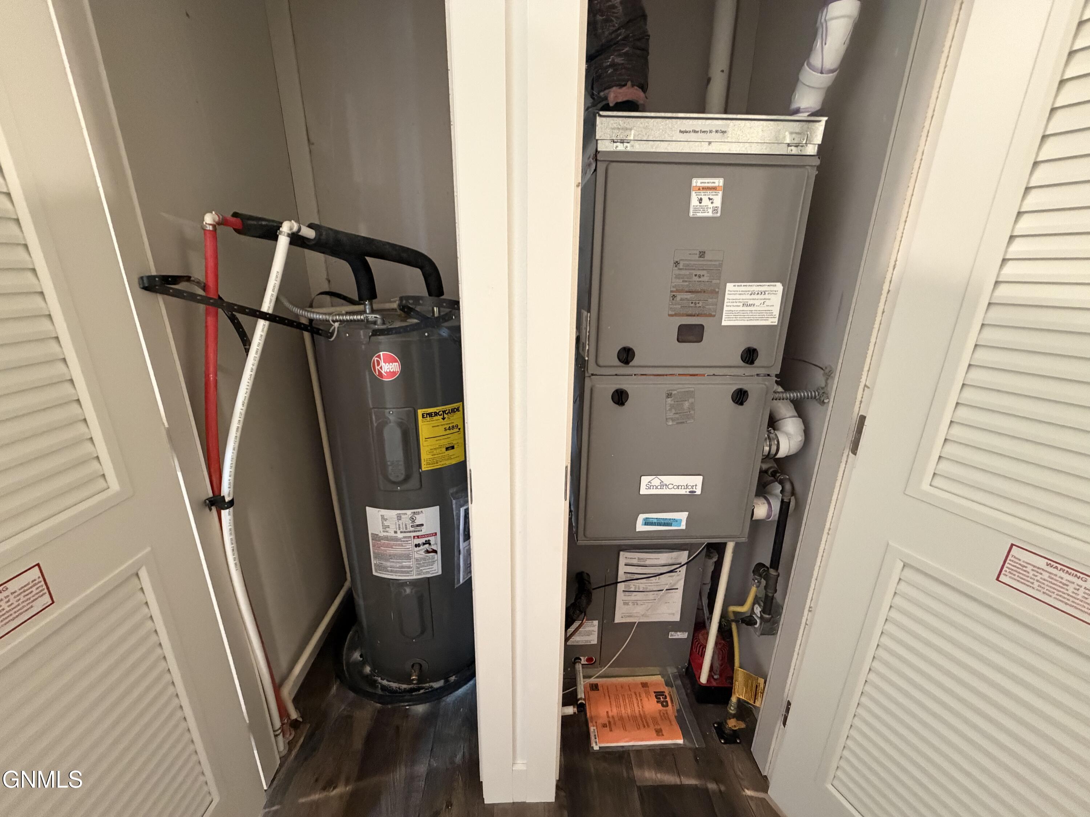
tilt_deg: -19.3
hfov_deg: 102.1
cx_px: 545
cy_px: 408
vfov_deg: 85.7
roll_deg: +0.0
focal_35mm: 14
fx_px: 441
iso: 640
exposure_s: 1/60
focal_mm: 2.22
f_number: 2.2
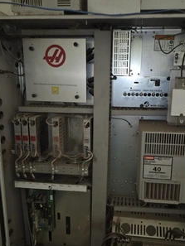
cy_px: 131
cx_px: 106
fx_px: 221
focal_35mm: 31
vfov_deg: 58.3
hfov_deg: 45.3
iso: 125
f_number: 1.8
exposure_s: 1/15
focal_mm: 5.4
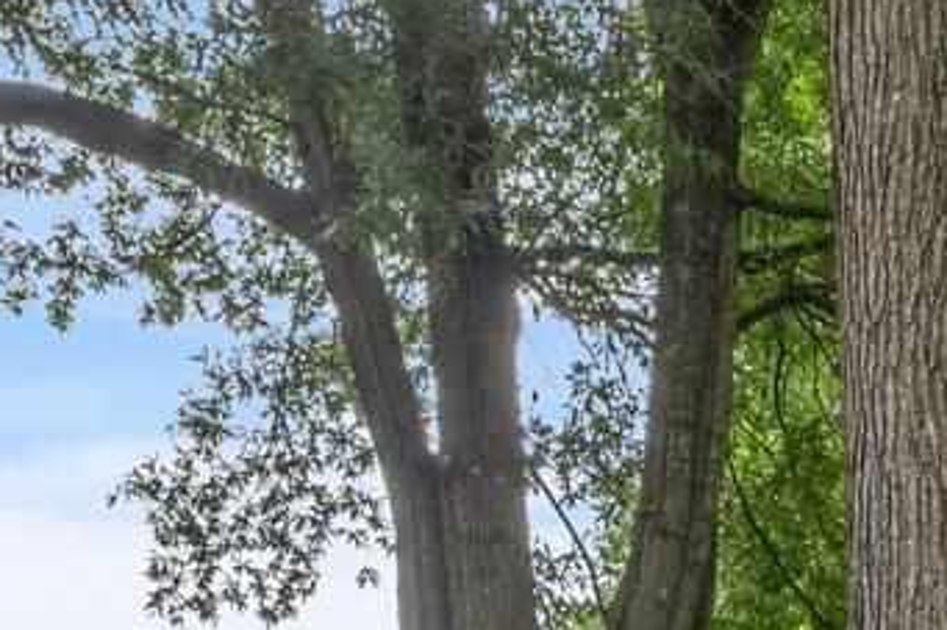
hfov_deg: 17.0
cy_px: 1547
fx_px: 2892
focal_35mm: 110
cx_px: 1383
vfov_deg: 10.6
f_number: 9
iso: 160
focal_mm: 10
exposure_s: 1/30
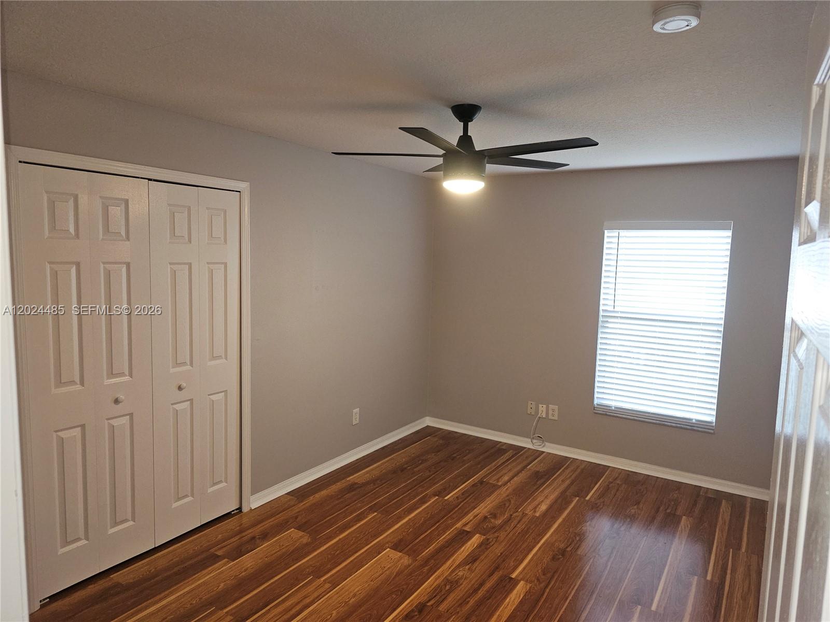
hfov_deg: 73.9
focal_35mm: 23
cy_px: 311
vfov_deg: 58.9
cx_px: 415
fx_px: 551
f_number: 1.7
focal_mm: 6.3
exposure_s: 1/60
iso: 125
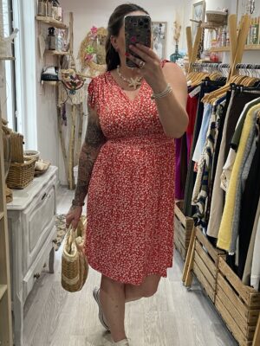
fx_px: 250
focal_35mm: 25
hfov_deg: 54.9
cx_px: 130
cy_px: 173
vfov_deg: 69.4
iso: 80
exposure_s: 1/50
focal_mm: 5.1
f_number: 1.6
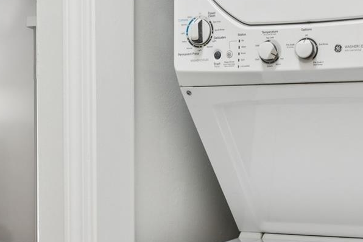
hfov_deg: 33.1
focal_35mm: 57
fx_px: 579
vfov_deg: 23.5
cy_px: 154
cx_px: 325
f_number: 13
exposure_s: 1/2.5
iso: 100
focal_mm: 16.7
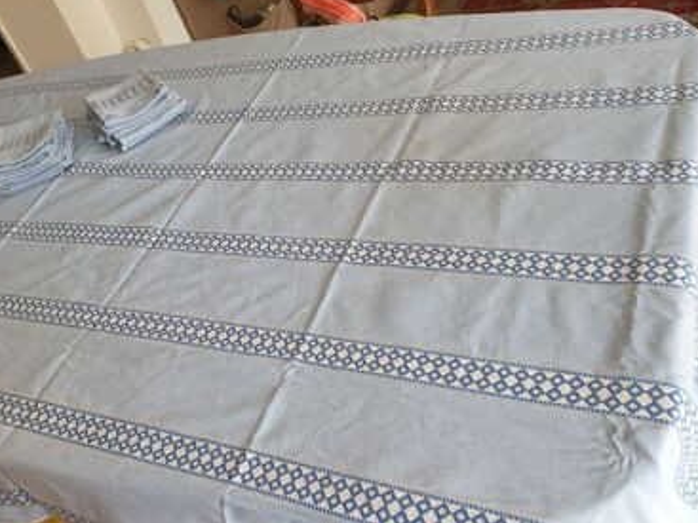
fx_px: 685
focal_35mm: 34
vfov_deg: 41.7
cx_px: 257
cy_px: 289
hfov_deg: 53.3
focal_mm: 4.3
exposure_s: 1/50
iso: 80
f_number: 2.4
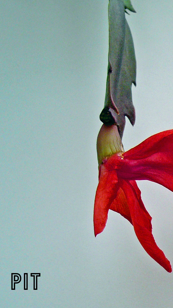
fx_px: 669
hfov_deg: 14.3
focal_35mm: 82
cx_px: 206
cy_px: 154
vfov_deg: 25.9
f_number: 3.1
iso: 100
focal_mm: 6.1
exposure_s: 1/80
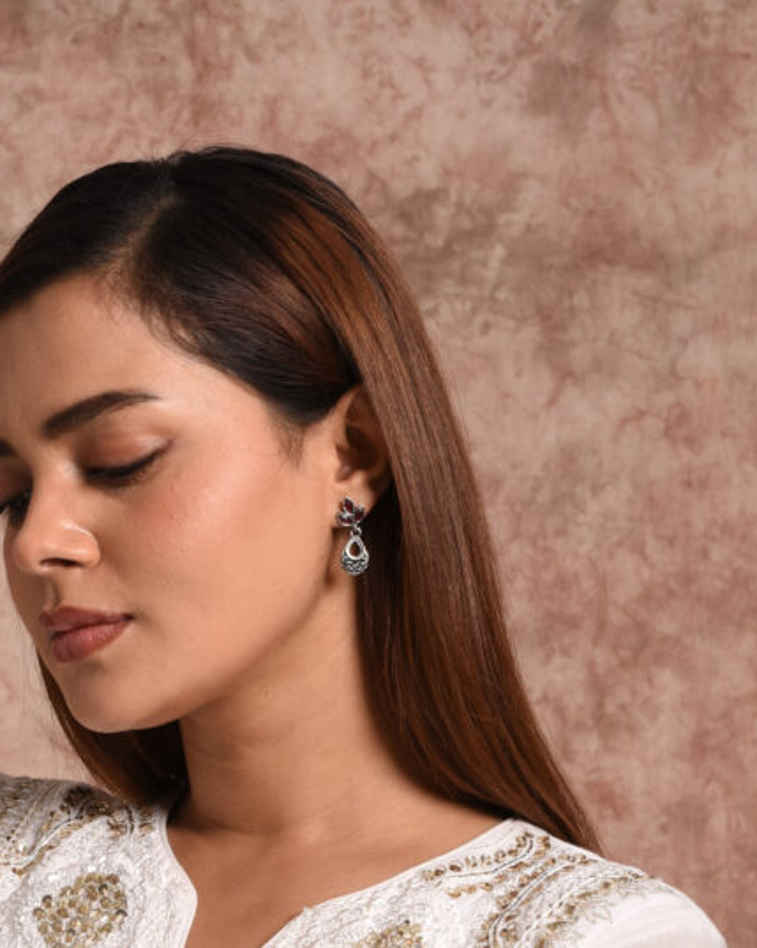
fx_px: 3672
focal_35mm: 131
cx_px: 42
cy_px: 1132
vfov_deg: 14.3
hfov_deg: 11.7
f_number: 11
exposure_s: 1/125
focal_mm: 50
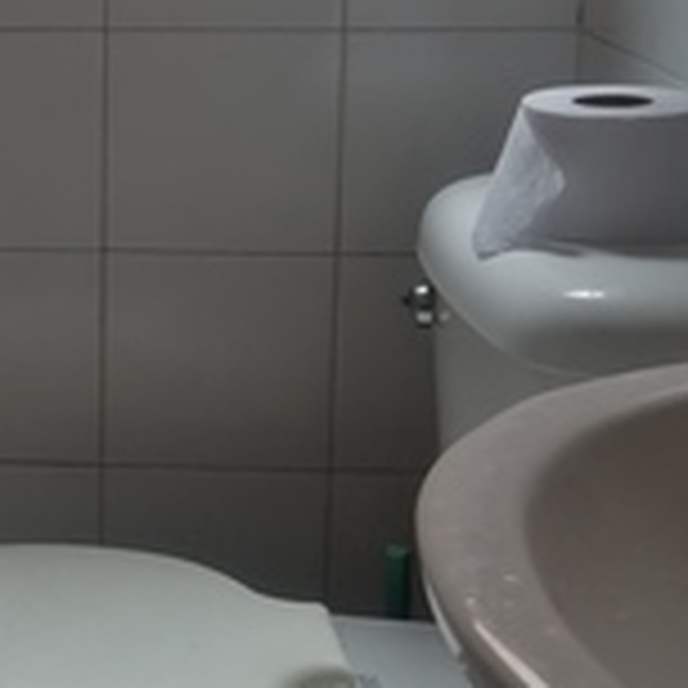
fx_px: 2024
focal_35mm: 90
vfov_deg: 19.0
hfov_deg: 17.6
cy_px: 76
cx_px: -288
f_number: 1.8
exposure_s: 1/33.3
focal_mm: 3.95
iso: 80
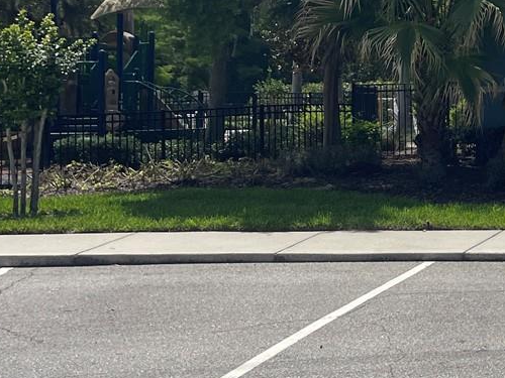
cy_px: 37
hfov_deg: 21.3
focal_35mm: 80
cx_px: 713
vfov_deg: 18.1
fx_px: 1167
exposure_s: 1/5128
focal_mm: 5.1
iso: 32
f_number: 1.6
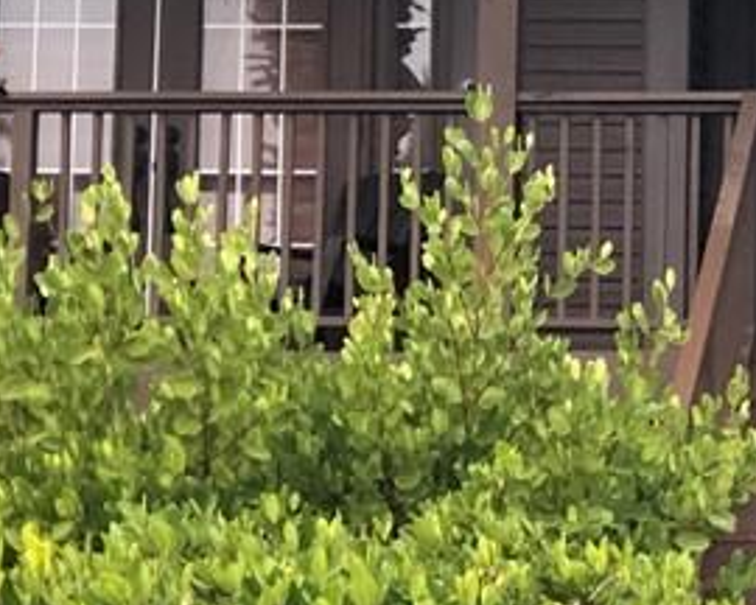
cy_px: 73
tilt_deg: +7.4
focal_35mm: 211
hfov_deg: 9.0
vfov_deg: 7.3
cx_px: 955
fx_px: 4721
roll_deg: -0.6
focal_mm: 6.6
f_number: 2.8
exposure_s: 1/30
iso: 125
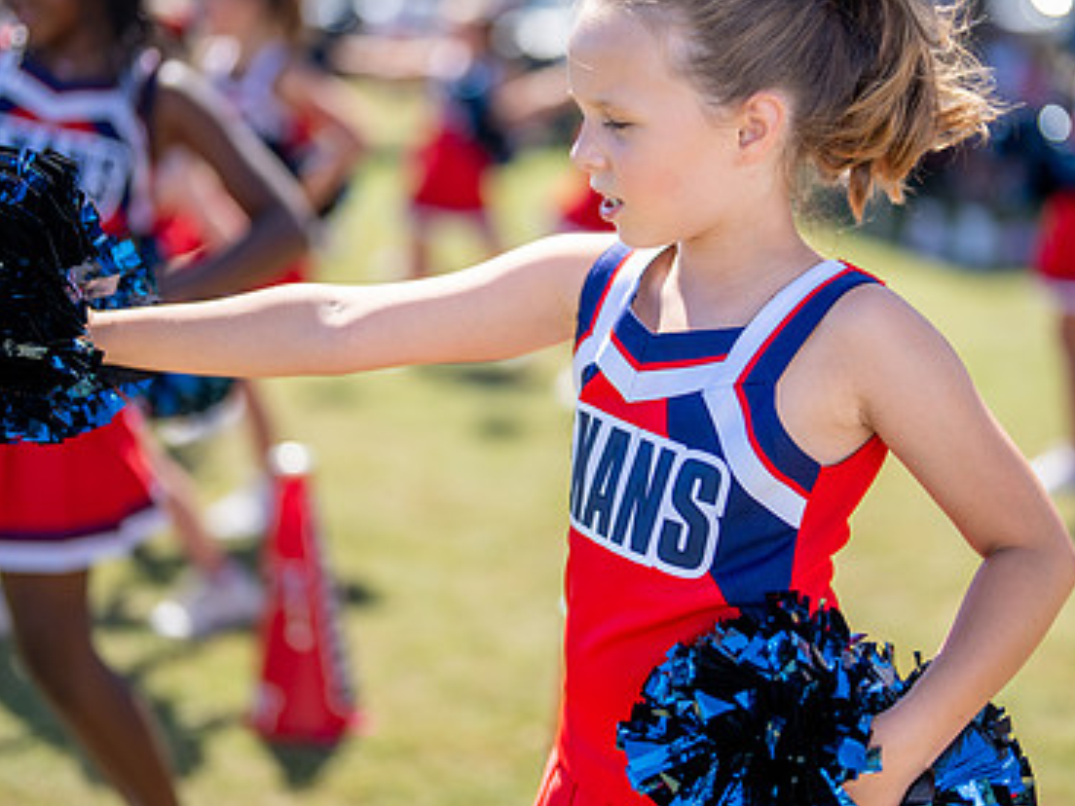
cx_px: 631
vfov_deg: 19.4
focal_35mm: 76
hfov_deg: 25.6
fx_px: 2360
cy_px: 320
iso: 160
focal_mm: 50
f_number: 1.2
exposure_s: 1/8000
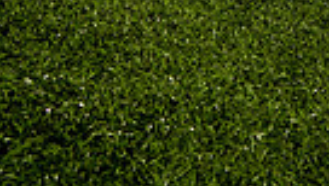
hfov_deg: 24.3
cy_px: -292
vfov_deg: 11.5
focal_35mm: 83
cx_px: 336
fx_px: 725
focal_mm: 24
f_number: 4.5
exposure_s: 1/1250
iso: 100
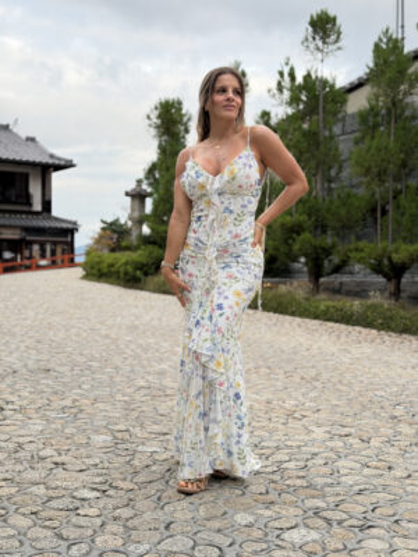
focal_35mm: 48
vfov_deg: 39.7
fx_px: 773
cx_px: 209
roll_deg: -2.2
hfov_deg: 30.3
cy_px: 278
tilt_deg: -1.1
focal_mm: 6.76
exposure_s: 1/213
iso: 64
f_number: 1.78
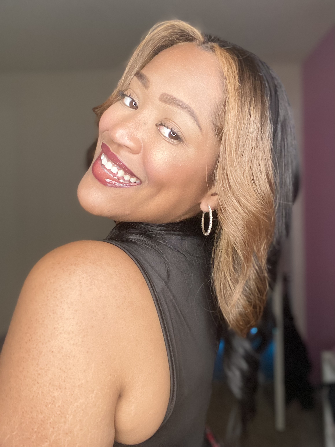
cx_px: 168
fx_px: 387
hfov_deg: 46.8
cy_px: 224
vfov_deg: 60.0
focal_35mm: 30
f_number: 2.2
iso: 250
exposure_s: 1/60
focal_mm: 2.71
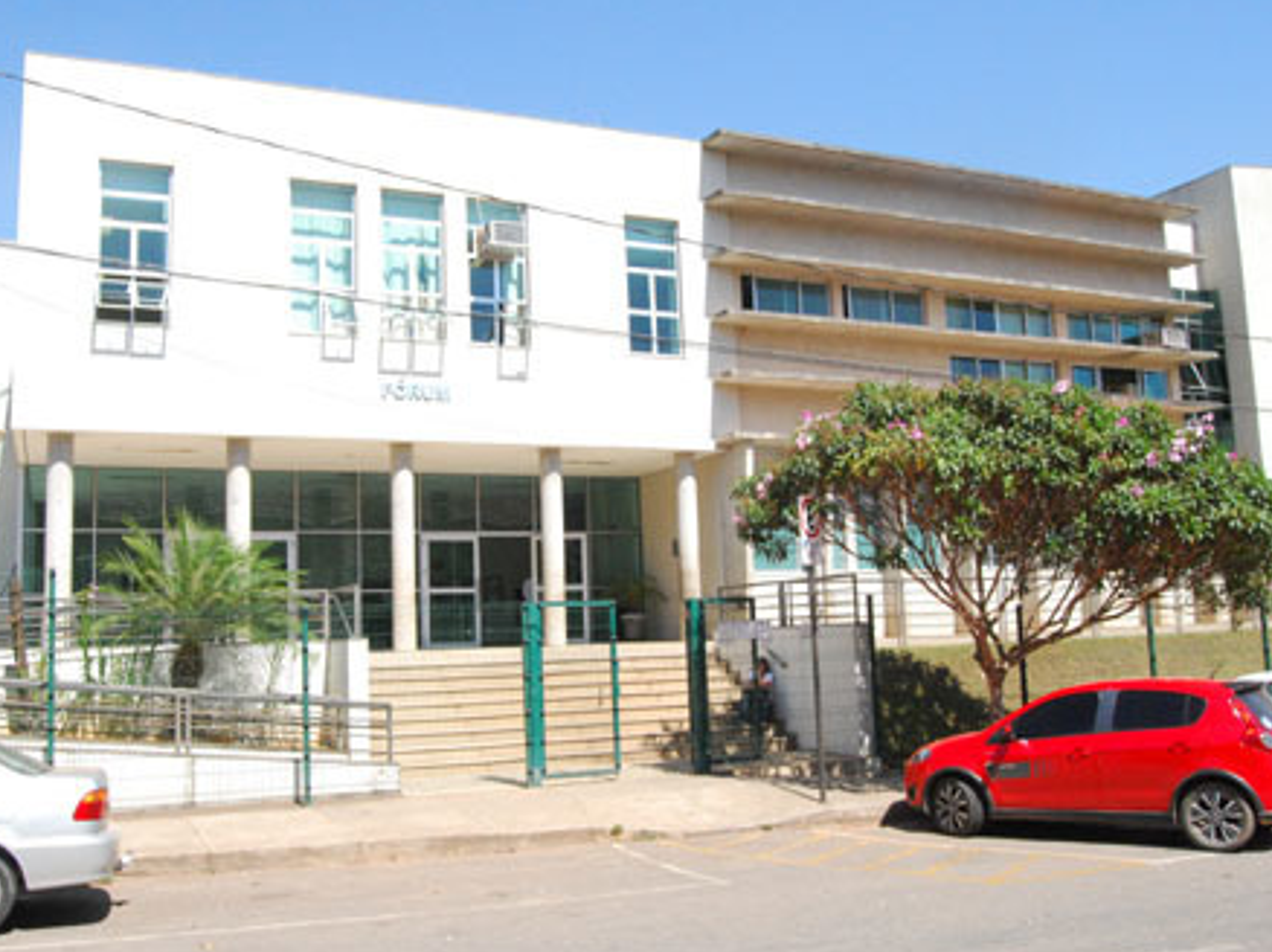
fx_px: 1212
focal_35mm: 33
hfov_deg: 55.3
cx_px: 592
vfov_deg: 42.9
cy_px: 475
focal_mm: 20
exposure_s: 1/640
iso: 1600
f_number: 13
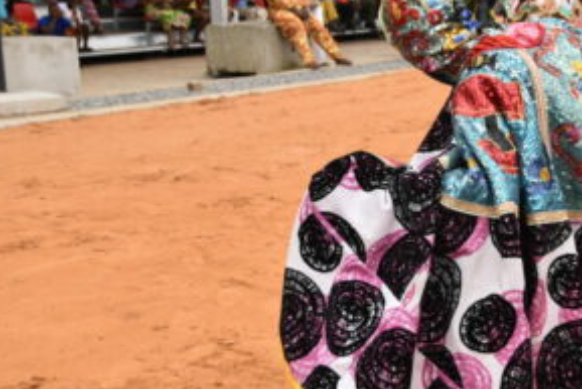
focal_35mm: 83
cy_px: 198
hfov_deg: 24.0
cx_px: 479
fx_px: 1342
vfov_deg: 16.5
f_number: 5
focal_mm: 32
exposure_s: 1/1250
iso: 400
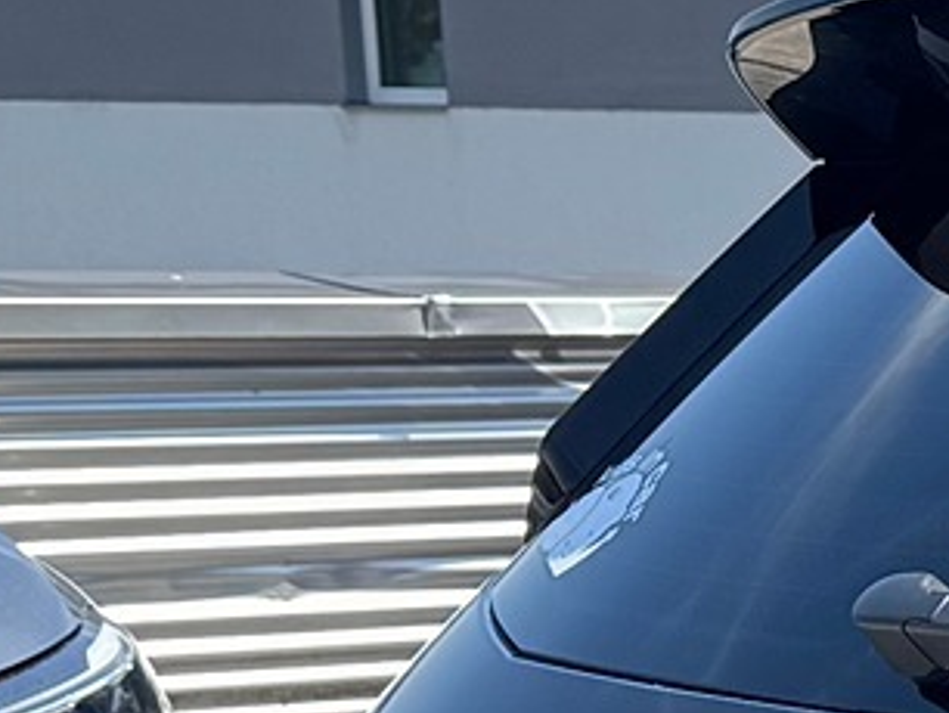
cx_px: 2487
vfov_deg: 9.1
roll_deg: -0.5
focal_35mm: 158
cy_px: 1190
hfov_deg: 10.3
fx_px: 4335
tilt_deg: -13.1
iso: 80
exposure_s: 1/2331
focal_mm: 6.76
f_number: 1.78
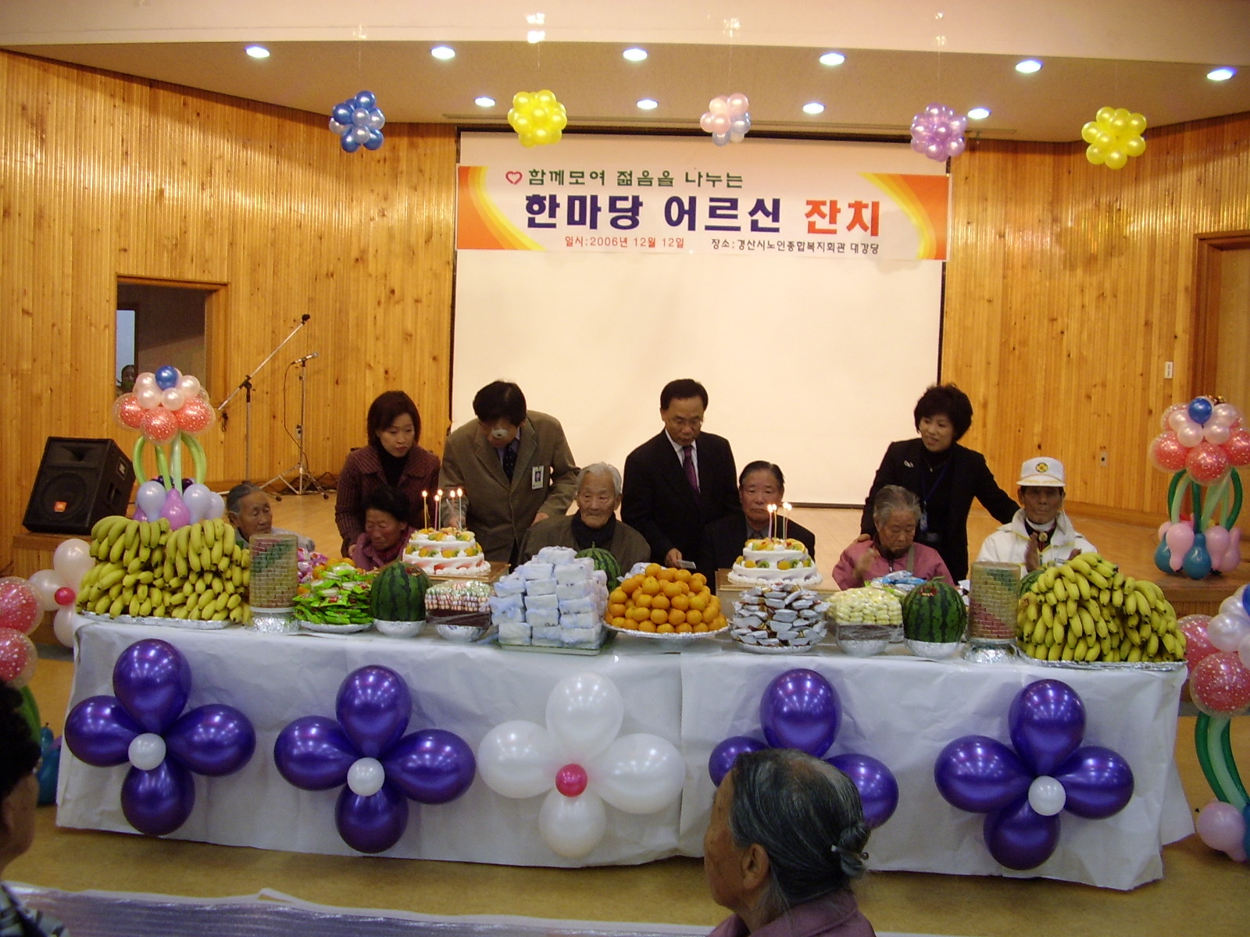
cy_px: 468
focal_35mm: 30
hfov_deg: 60.0
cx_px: 625
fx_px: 1083
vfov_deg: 46.8
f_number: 2.9
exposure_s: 1/30
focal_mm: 5.8
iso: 100
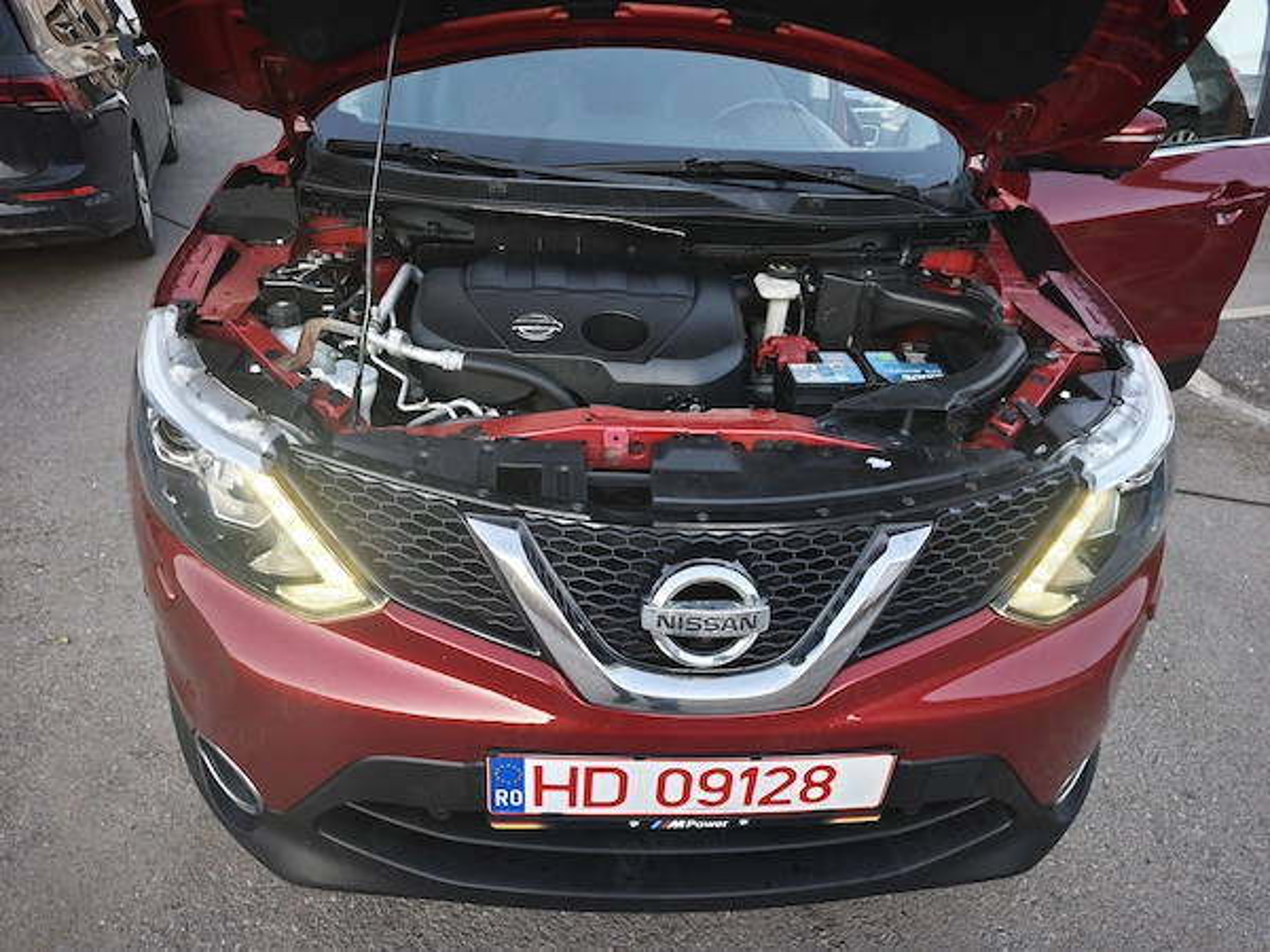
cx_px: 635
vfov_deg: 58.9
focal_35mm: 23
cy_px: 476
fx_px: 844
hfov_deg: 73.9
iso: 500
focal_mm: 6.57
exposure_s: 1/34
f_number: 1.6
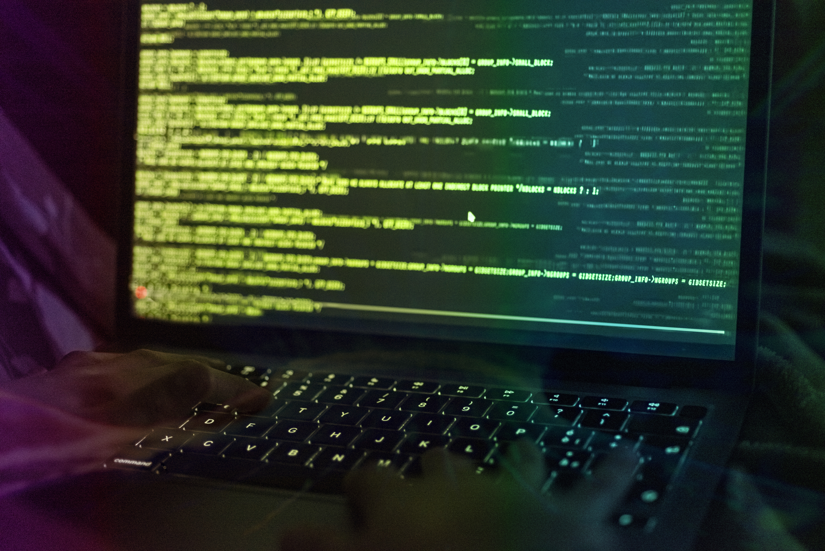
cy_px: 276
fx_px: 1375
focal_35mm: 60
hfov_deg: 33.4
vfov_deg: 22.6
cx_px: 412
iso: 2500
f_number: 3.2
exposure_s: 1/50
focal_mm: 60
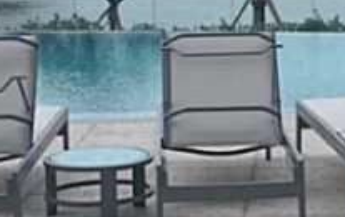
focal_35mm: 135
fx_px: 1271
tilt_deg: -3.6
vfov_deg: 9.7
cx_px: 337
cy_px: 0
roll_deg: -0.8
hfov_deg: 15.2
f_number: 2.4
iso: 50
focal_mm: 4.12
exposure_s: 1/2008
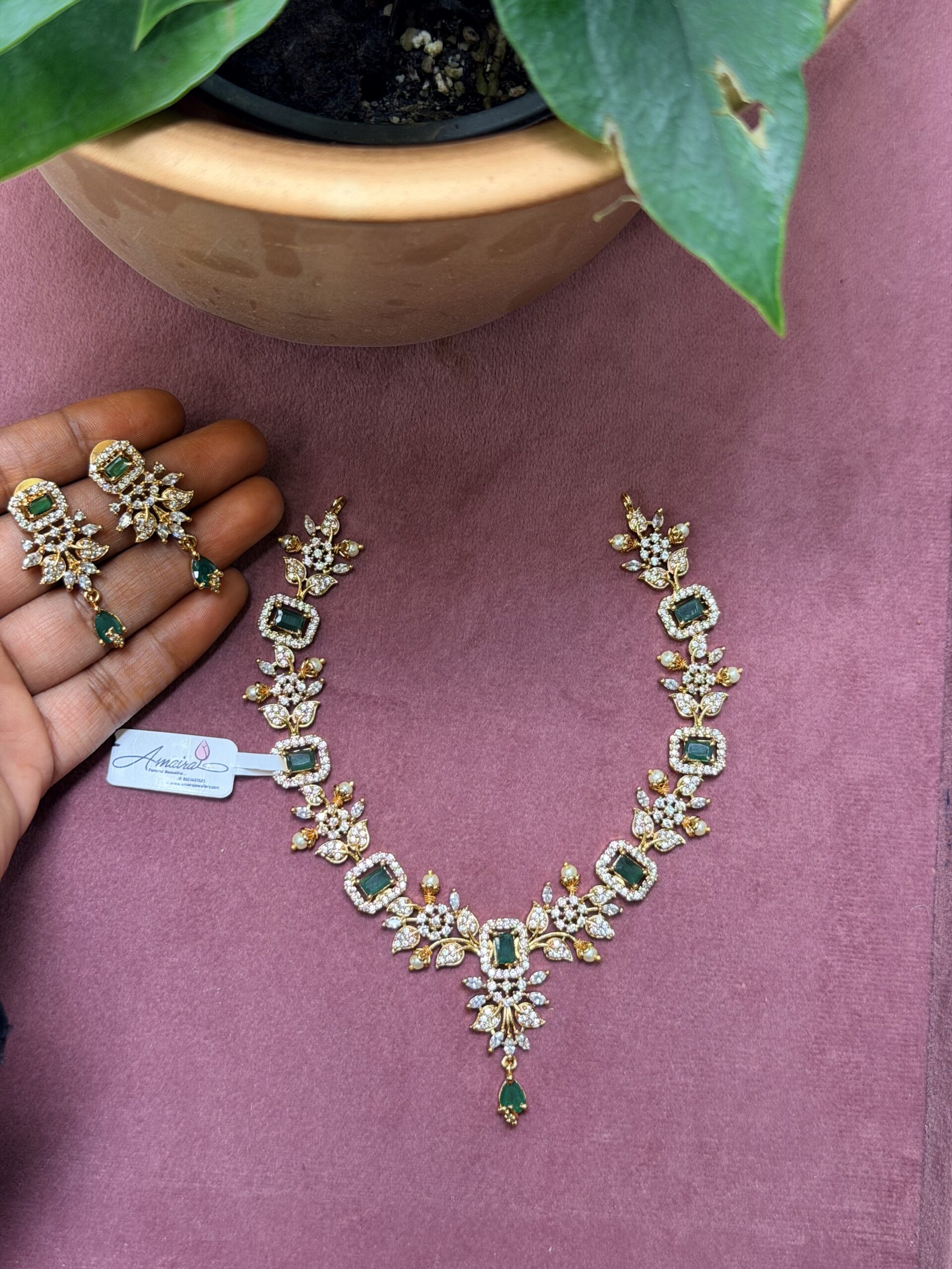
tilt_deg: -79.9
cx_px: 476
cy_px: 634
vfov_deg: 39.7
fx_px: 1760
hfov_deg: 30.3
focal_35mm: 48
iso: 100
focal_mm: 6.76
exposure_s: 1/74
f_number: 1.78
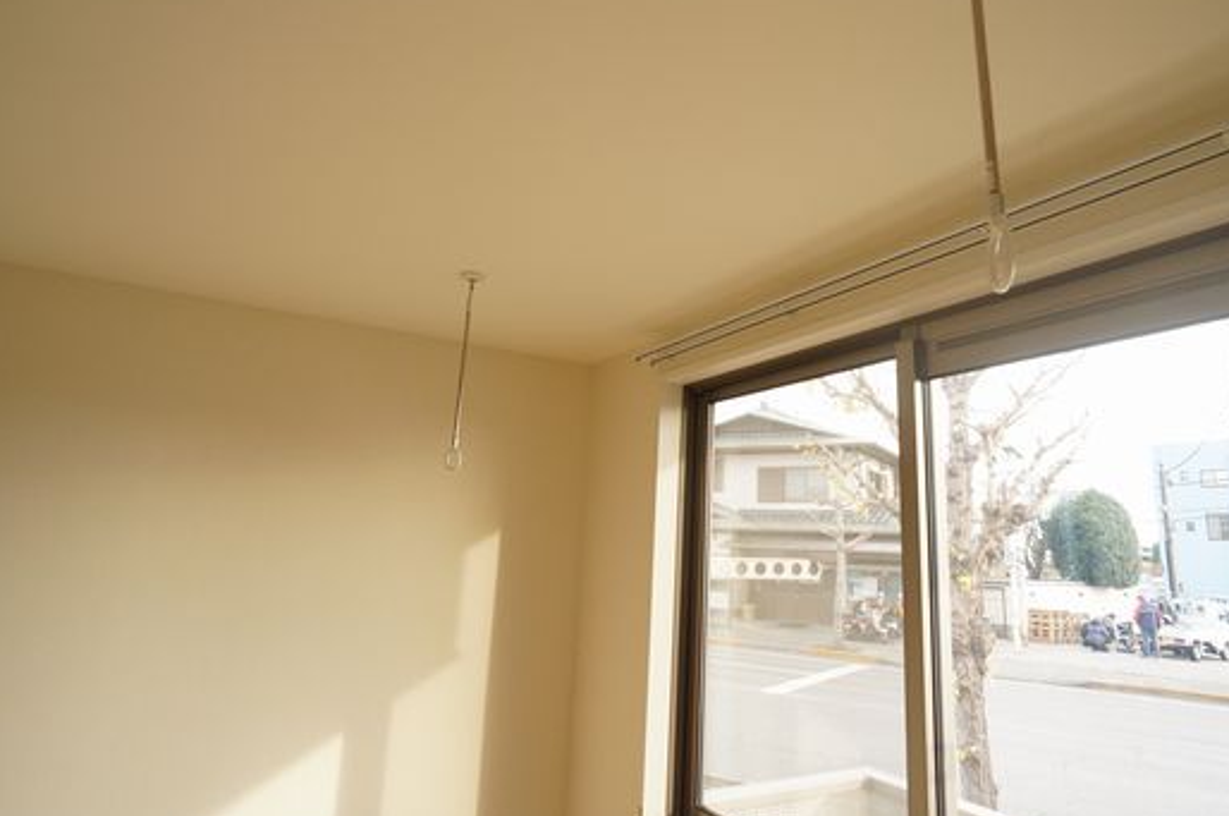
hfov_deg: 65.5
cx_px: 655
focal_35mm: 28
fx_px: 954
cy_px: 366
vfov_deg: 46.2
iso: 500
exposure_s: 1/160
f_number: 4
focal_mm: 16
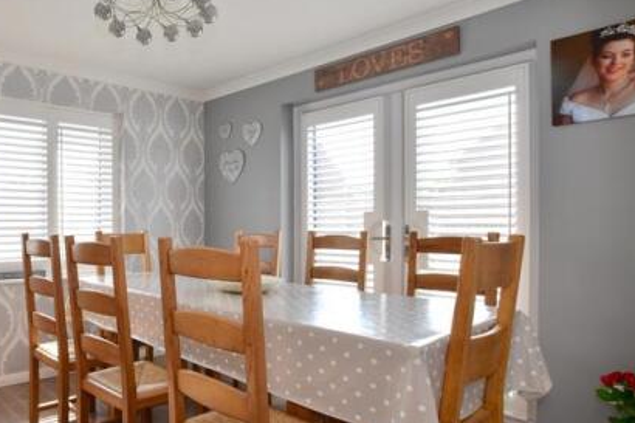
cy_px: 229
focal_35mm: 24
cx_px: 141
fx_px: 423
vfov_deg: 53.0
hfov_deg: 67.8
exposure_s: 1/60
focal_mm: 10
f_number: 11
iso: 200
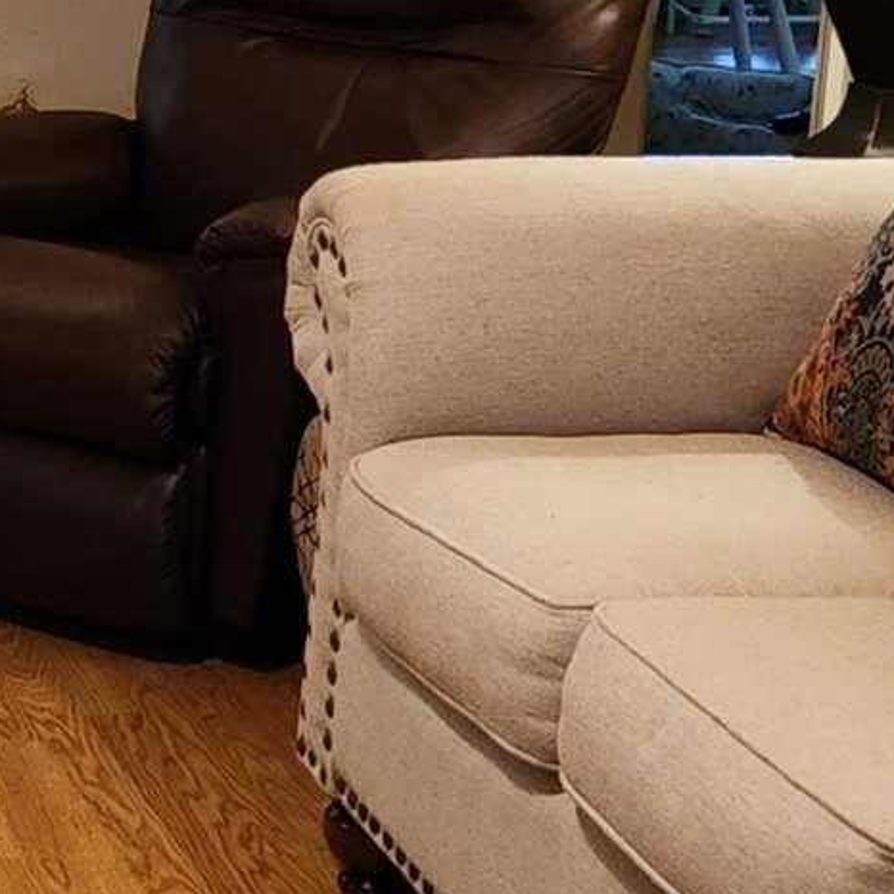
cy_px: 349
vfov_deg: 13.0
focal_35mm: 134
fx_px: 3915
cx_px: -744
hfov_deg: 11.9
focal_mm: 5.4
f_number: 1.8
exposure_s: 1/40
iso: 320
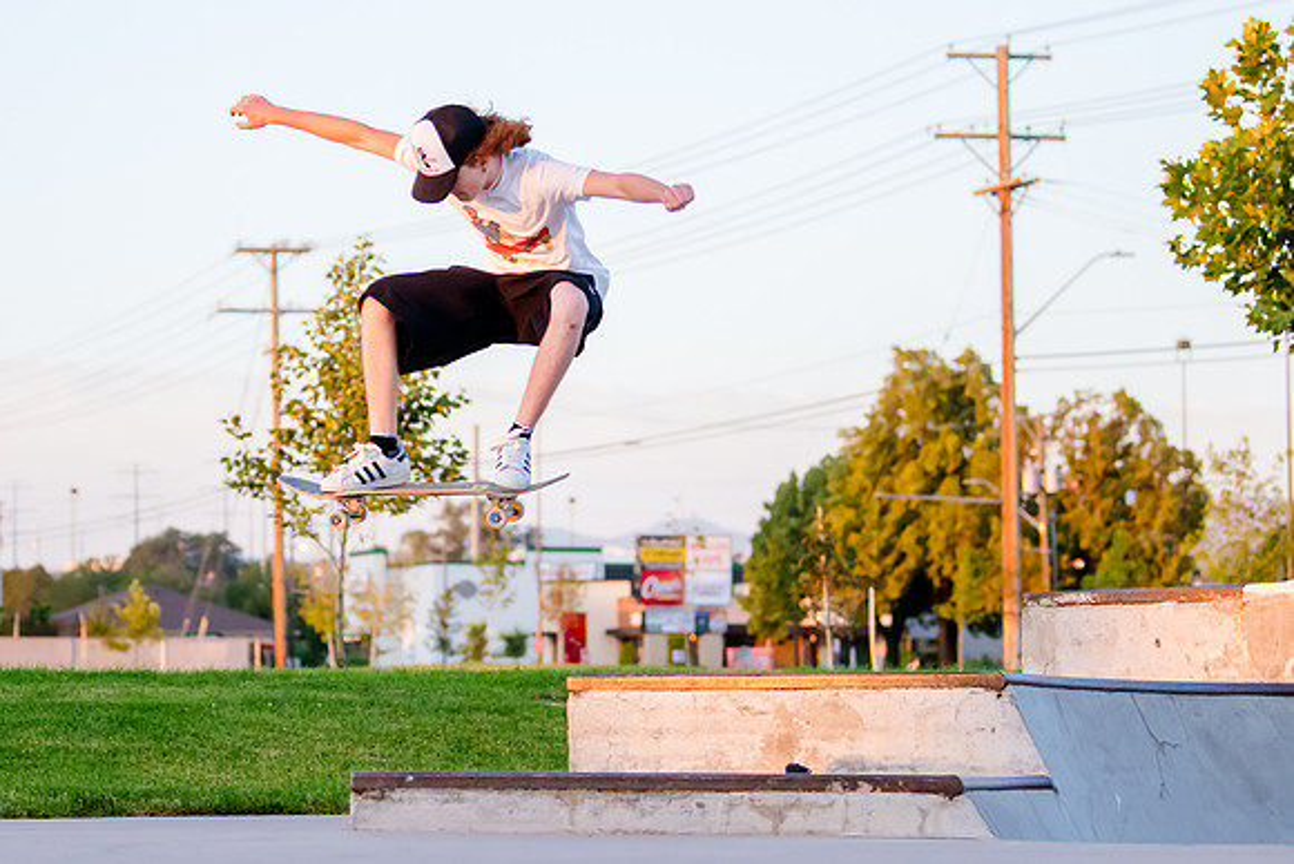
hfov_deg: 14.5
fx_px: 5068
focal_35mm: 141
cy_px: 367
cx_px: 437
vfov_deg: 9.7
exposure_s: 1/1600
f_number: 2.8
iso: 1600
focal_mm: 70
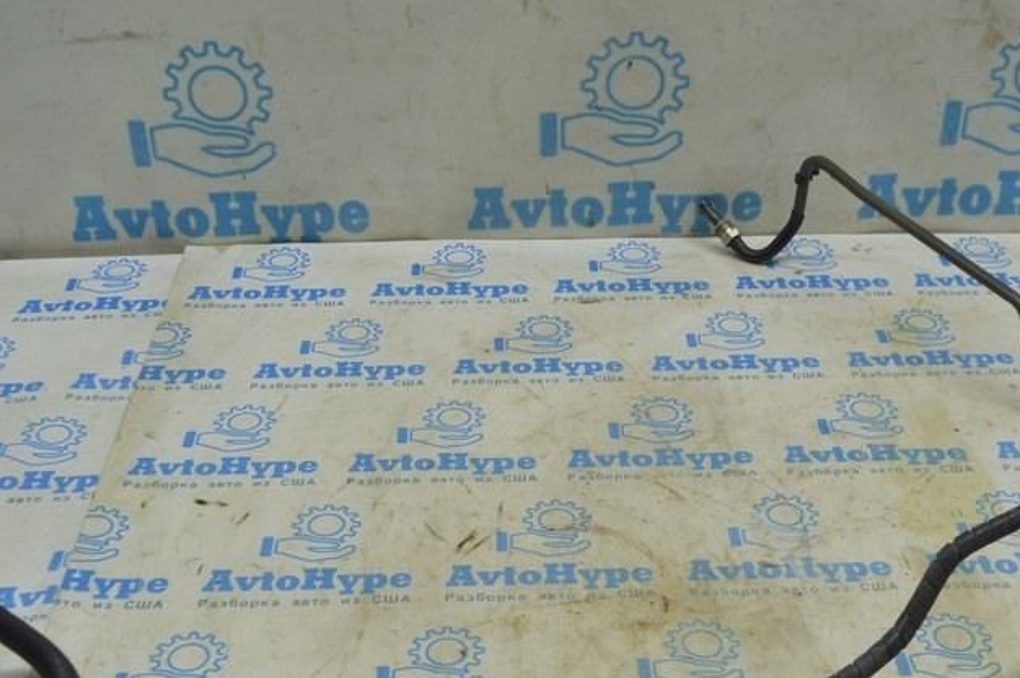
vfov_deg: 24.9
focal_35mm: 54
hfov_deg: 36.9
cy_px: 452
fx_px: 1528
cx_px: 533
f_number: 5.6
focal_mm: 22
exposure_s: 1/40
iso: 400
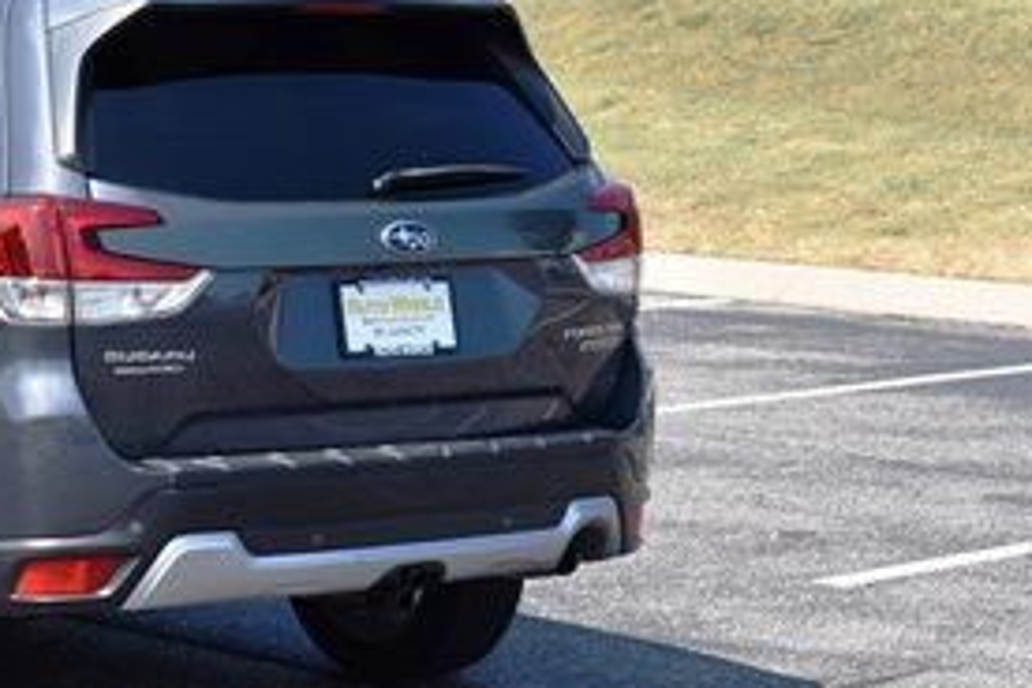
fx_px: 3784
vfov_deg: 10.3
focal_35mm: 132
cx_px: 97
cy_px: 107
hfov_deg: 15.3
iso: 125
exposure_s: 1/250
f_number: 8
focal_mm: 38
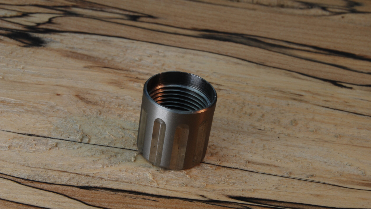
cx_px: 184
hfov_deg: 24.3
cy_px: 110
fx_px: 861
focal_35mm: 88
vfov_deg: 13.8
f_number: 22
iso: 200
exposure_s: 1/15
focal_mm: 55
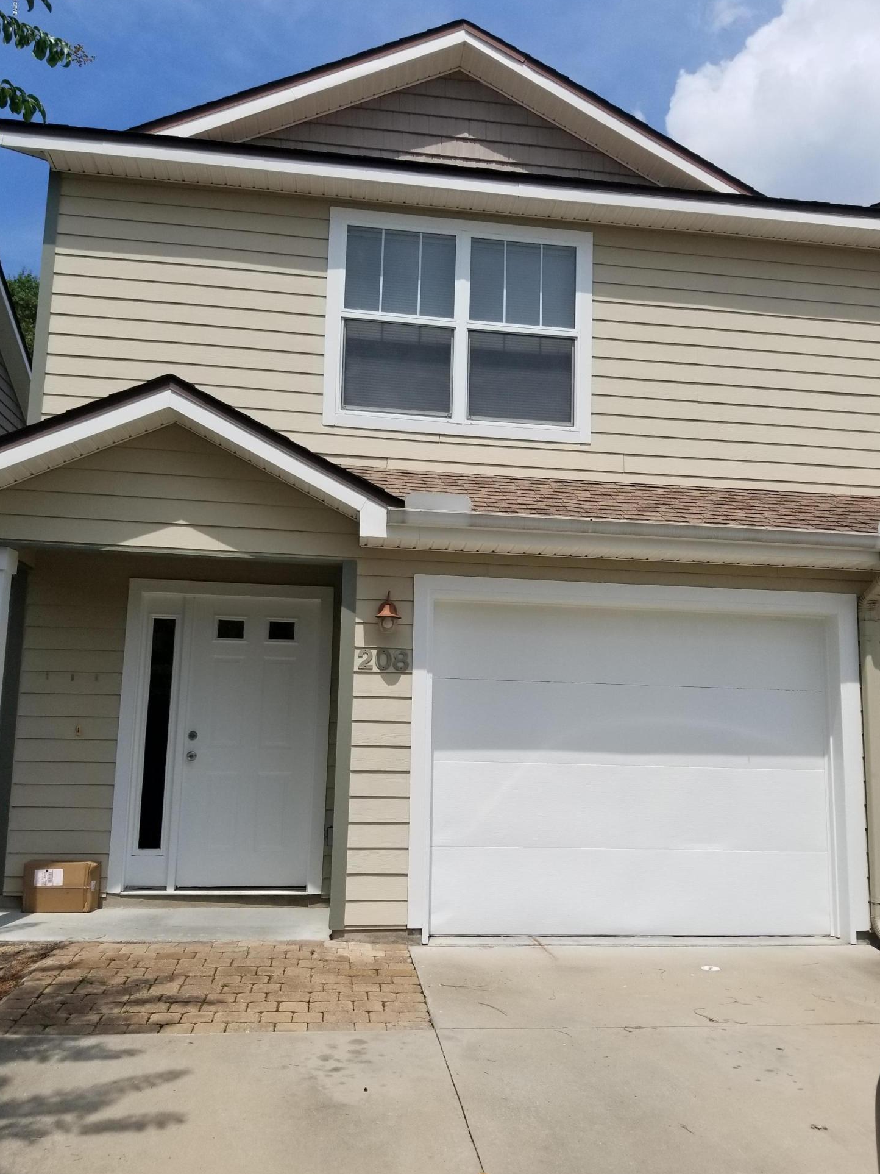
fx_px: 915
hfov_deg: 51.3
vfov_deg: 65.3
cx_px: 444
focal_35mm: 27
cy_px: 592
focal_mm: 4.25
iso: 50
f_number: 1.7
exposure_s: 1/4208
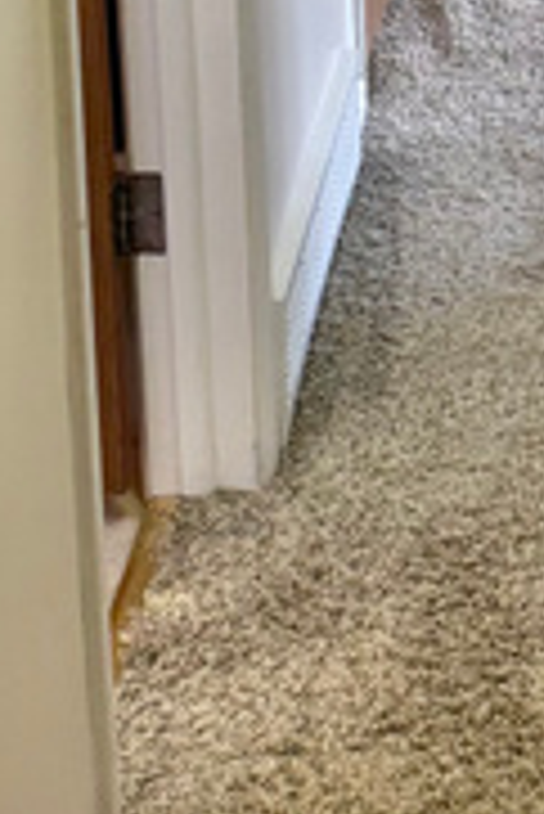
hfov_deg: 12.8
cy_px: -270
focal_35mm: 106
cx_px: 562
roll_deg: +0.9
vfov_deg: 17.9
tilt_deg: -12.2
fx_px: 2398
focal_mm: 6.76
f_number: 1.78
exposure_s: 1/120
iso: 200
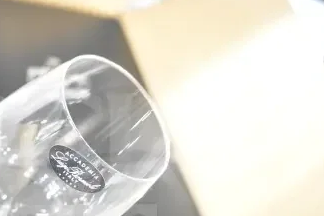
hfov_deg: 29.9
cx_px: 44
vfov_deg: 20.7
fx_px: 584
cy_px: 172
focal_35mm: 65
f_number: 3.8
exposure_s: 1/40
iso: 2800
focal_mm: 23
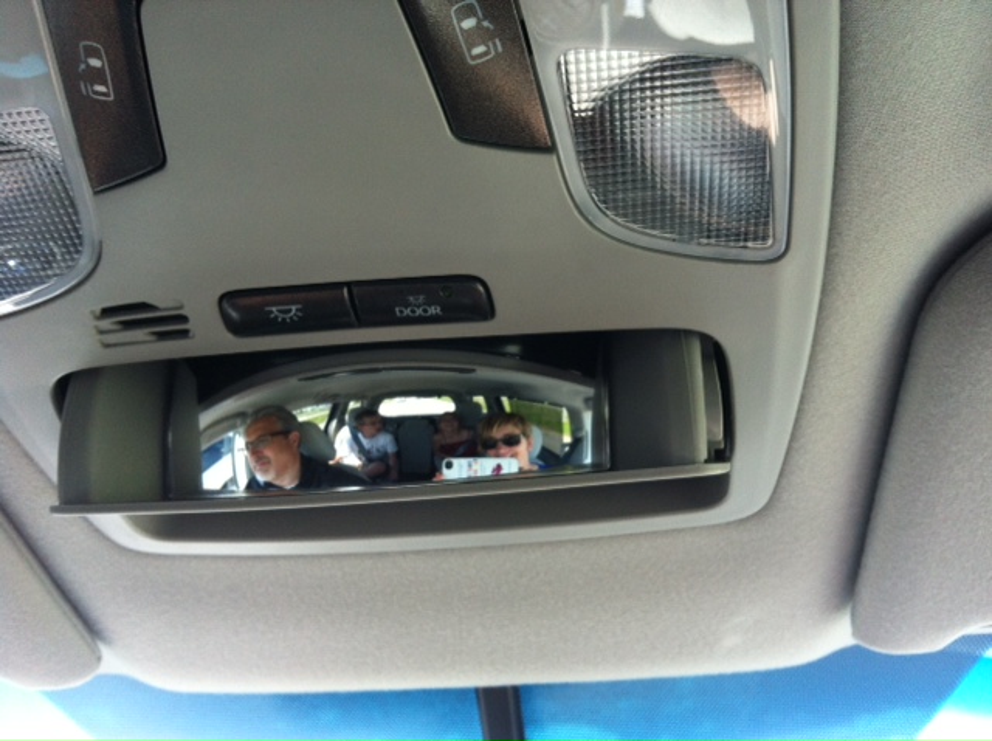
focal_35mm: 35
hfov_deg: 52.7
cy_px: 370
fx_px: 1002
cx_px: 496
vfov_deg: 40.6
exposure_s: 1/120
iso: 100
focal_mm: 3.85
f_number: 2.8
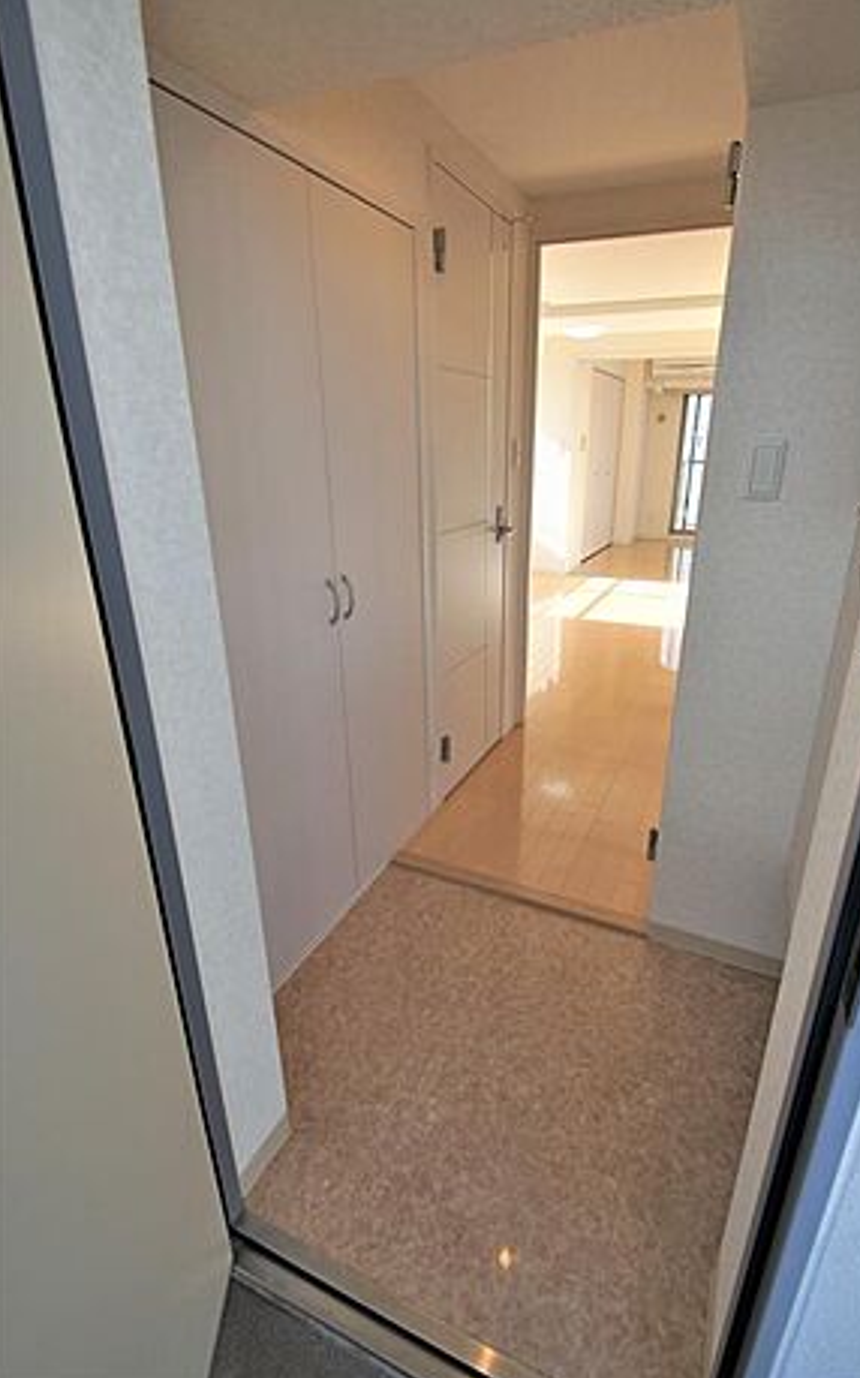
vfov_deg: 97.8
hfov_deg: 71.1
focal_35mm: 16
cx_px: 468
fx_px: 600
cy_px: 668
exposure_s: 1/80
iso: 100
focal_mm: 10
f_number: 5.6
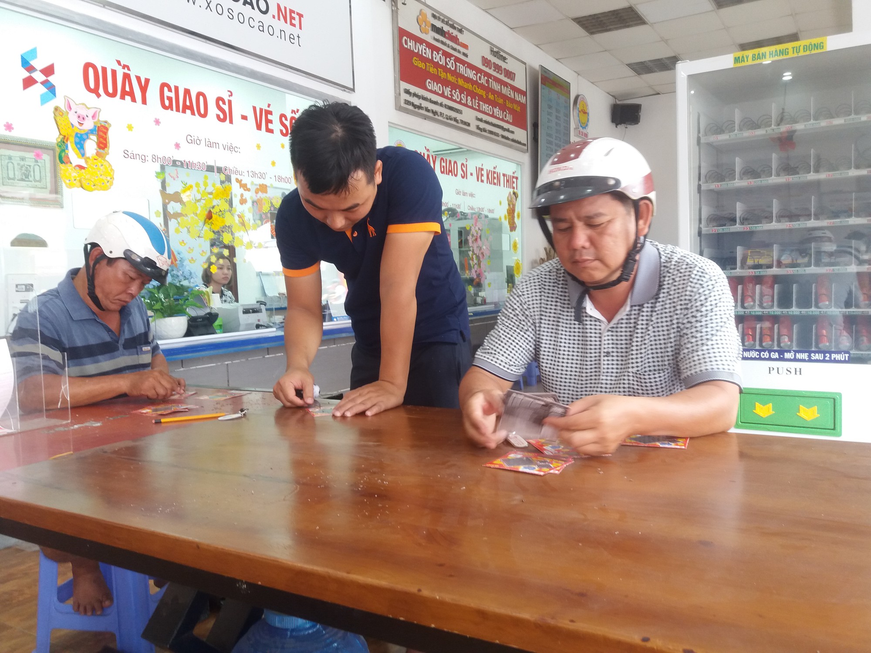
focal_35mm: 28
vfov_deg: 49.7
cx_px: 436
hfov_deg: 63.4
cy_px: 326
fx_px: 705
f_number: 1.9
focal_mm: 3.7
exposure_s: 1/33
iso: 100
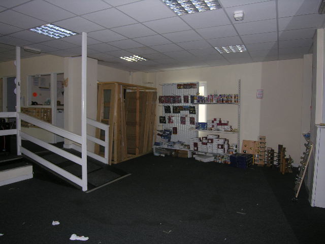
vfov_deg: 56.8
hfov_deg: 71.6
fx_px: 225
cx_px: 162
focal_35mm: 24
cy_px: 122
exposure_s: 1/60.1
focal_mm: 6.1
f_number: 2.6
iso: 63
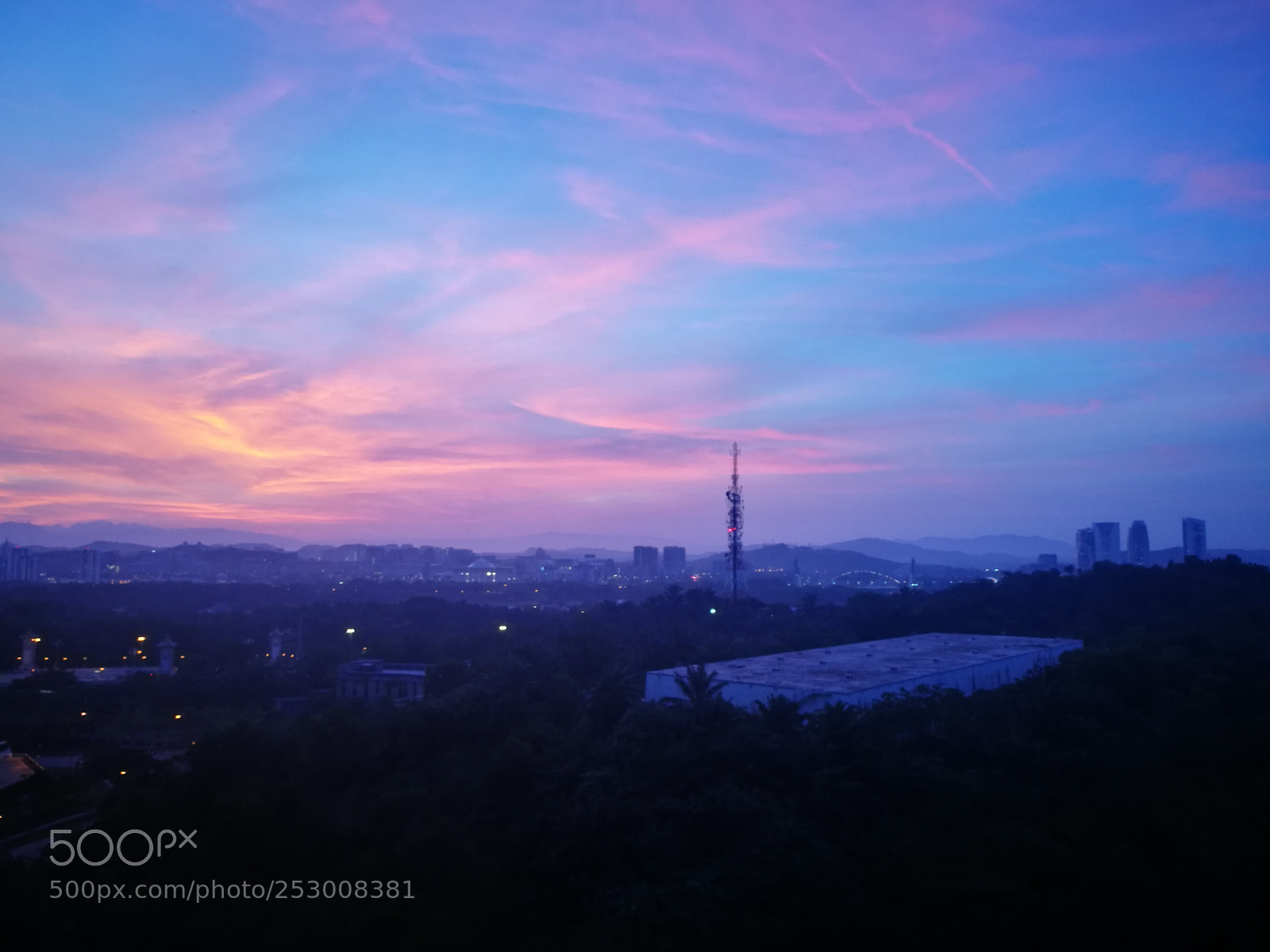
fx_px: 991
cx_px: 635
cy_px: 476
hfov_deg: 65.3
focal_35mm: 27
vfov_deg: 51.4
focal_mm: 4.5
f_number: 2.2
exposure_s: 1/33.3
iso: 200
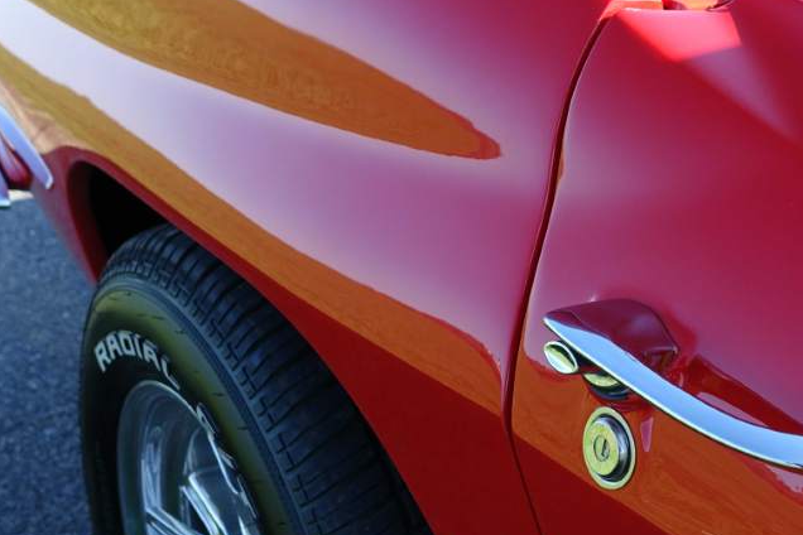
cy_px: 290
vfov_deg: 20.3
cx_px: 540
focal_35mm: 67
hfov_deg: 29.8
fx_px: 1494
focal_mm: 13.72
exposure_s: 1/200
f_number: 4
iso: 125
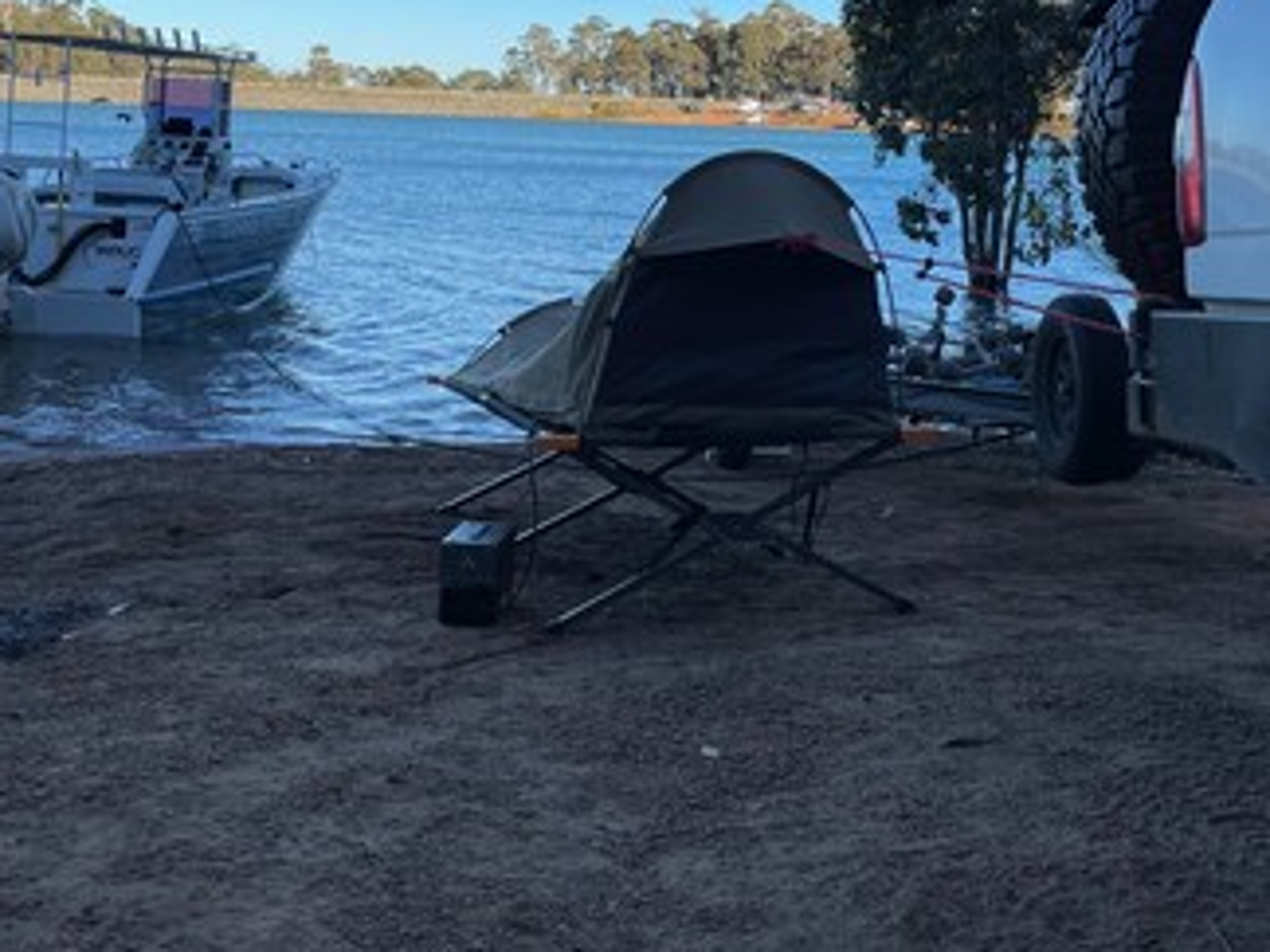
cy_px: 219
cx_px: 800
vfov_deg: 31.5
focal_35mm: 45
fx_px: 1651
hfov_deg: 41.7
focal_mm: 4.2
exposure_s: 1/1667
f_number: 1.6
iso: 32
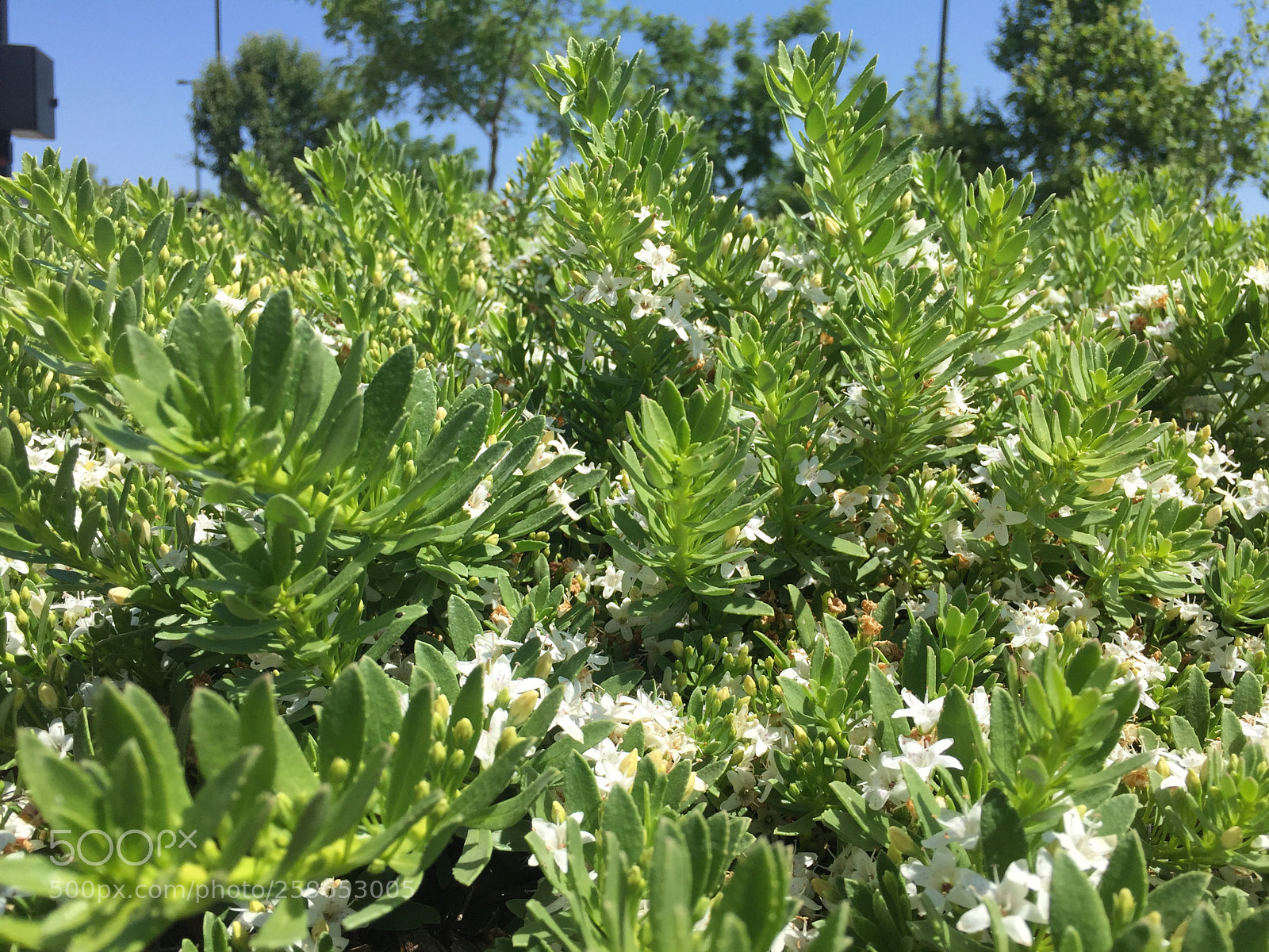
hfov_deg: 61.7
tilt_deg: -8.5
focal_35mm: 29
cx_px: 634
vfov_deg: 48.2
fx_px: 1063
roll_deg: -2.6
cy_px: 476
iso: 32
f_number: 2.2
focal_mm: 4.15
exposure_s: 1/2083
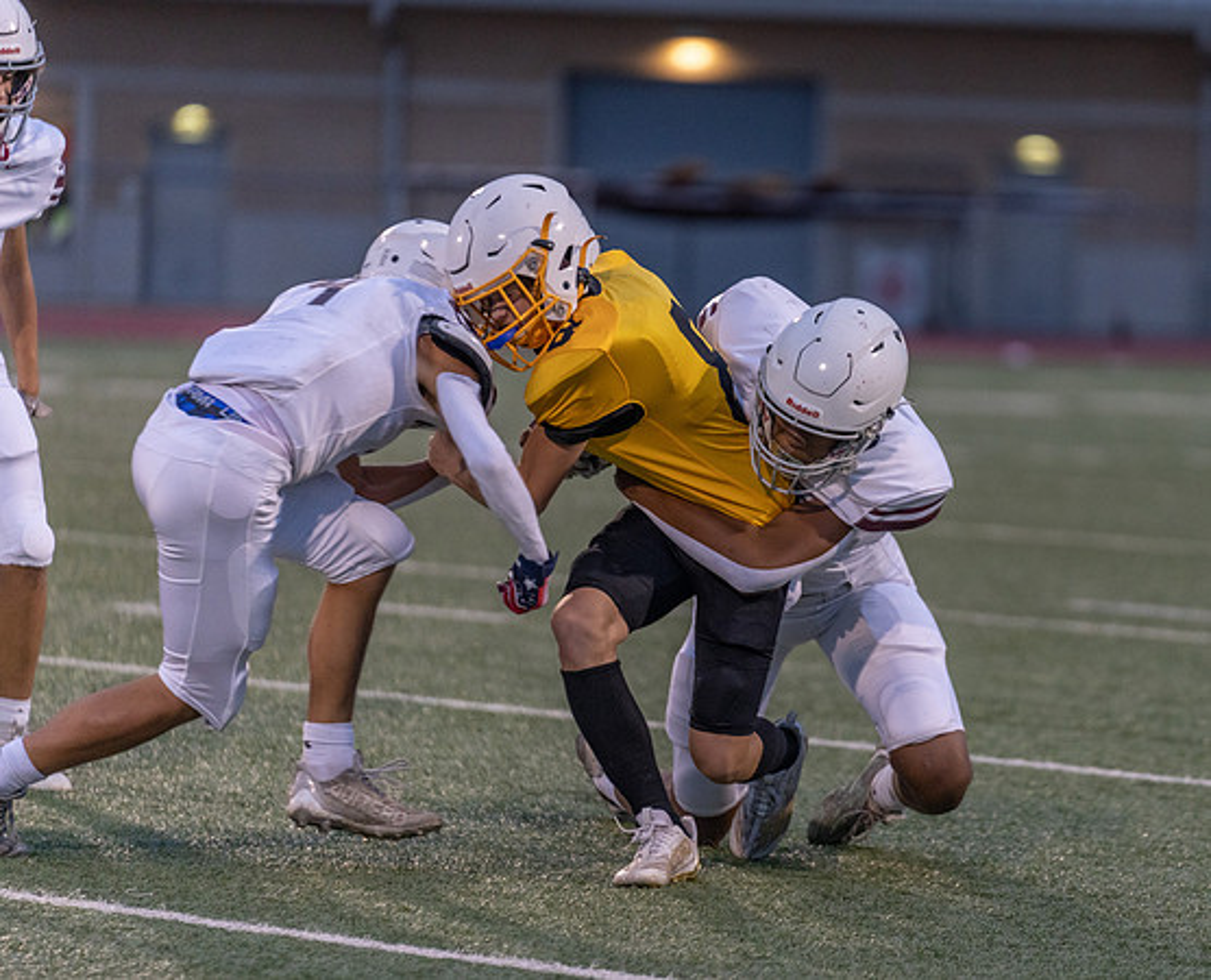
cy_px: 462
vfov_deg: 5.7
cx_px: 837
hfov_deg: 7.1
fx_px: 9768
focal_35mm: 271
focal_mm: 200
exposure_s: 1/1250
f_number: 2.8
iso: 2000
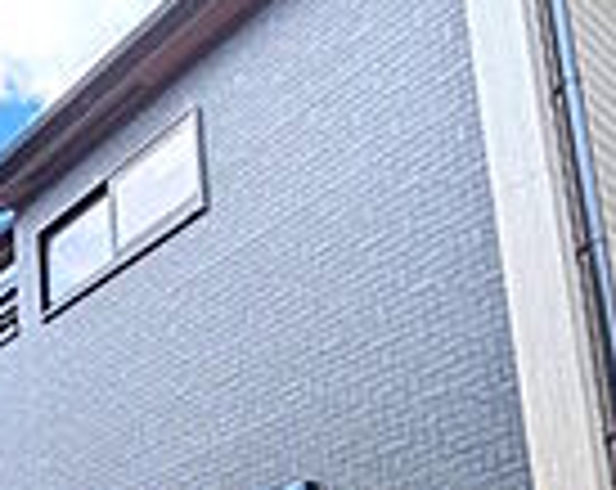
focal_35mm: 60
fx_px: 1092
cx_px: -108
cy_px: 706
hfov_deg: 27.9
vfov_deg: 21.7
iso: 49
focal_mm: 1.83
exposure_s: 1/1527
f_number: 2.2
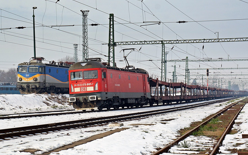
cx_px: 124
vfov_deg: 18.0
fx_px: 490
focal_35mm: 73
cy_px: 77
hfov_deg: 28.4
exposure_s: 1/200
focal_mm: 47
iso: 100
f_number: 9
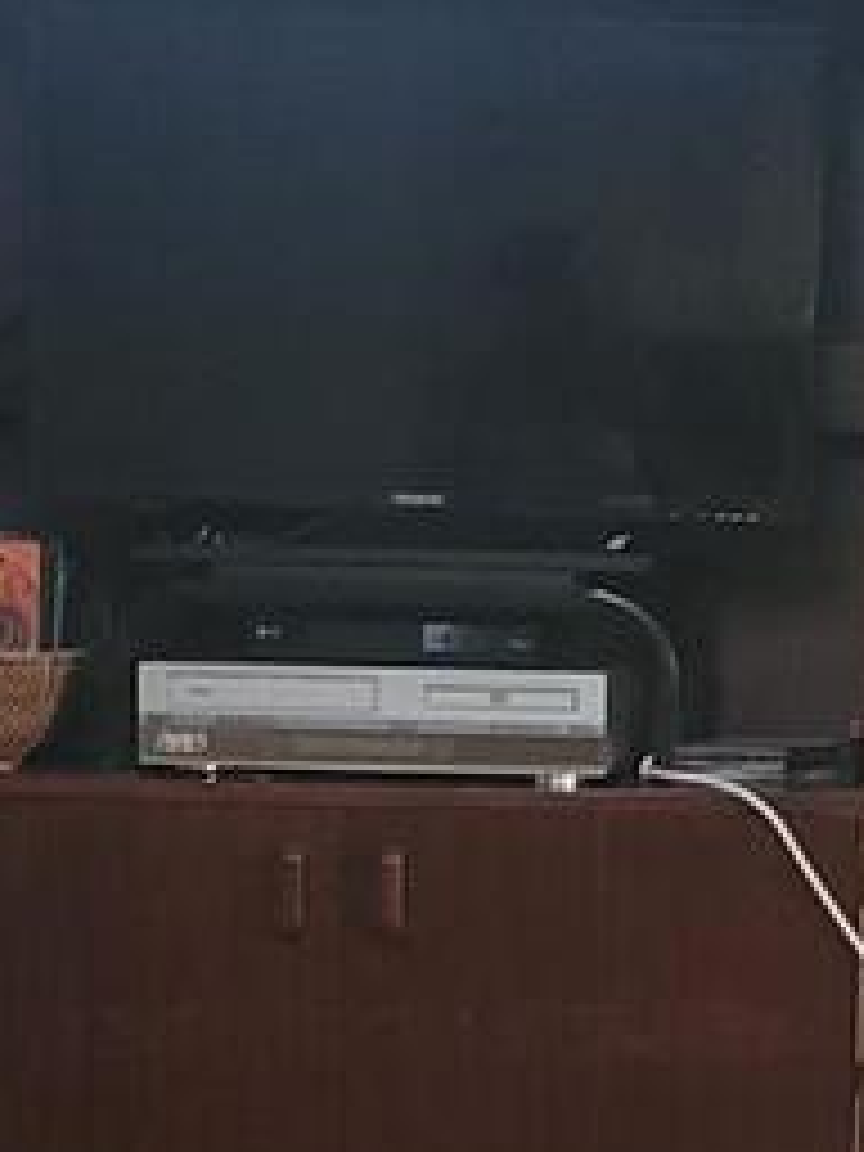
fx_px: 5192
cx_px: 670
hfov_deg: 9.5
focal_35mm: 156
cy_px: 1791
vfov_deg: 12.0
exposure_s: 1/40
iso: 400
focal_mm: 5.4
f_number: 1.8
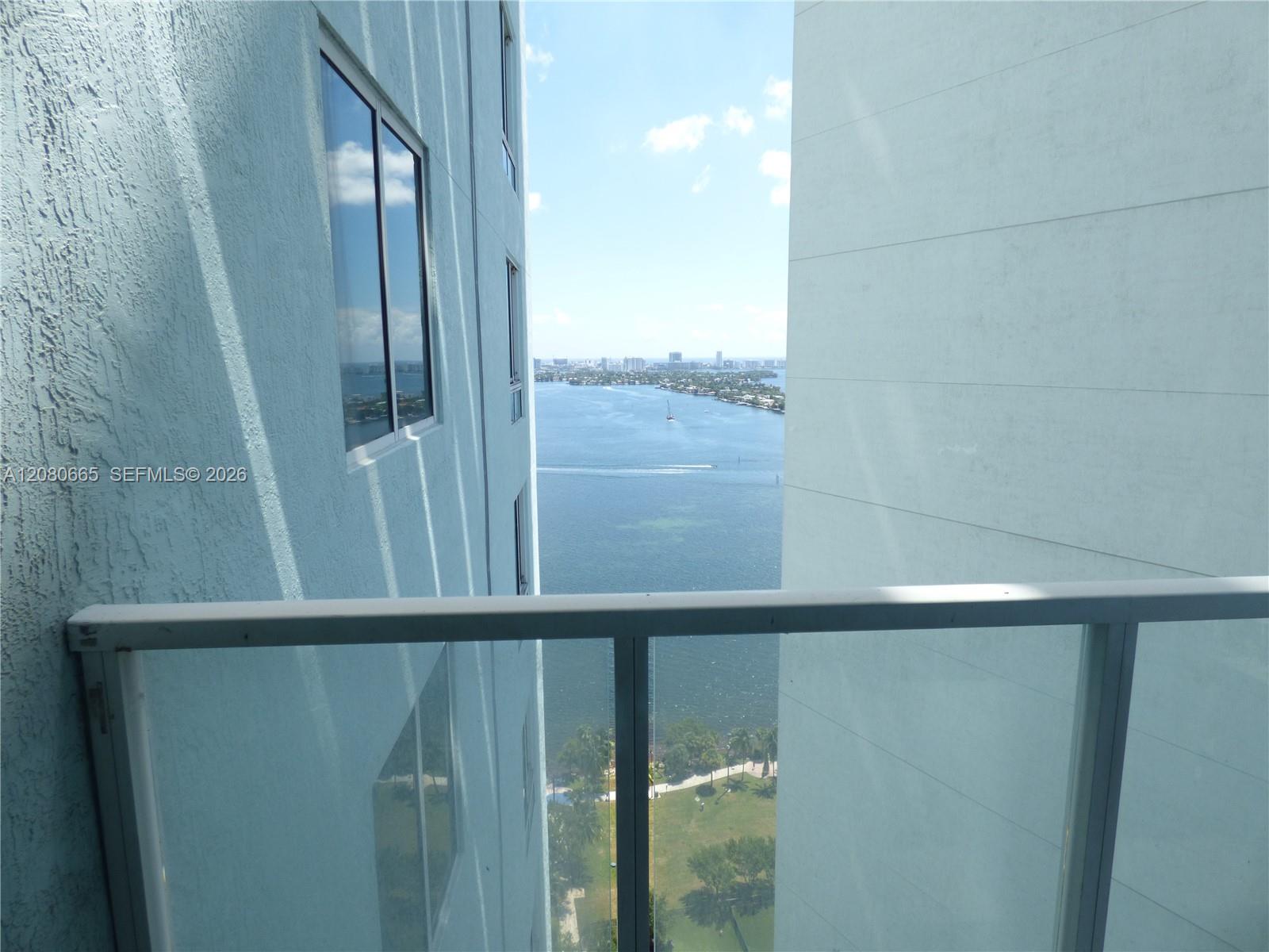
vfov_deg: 66.0
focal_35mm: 20
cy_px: 476
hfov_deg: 81.7
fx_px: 733
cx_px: 634
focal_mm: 3.58
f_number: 2.8
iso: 100
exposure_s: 1/1000
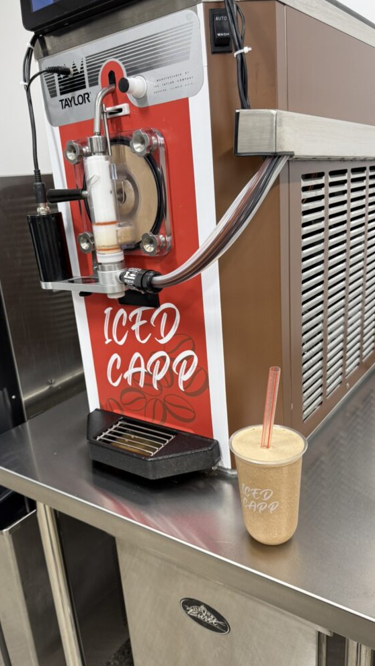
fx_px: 477
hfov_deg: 42.9
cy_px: 342
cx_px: 176
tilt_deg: -19.0
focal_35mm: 27
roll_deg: +4.9
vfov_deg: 69.8
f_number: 1.78
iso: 125
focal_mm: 6.76
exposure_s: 1/120
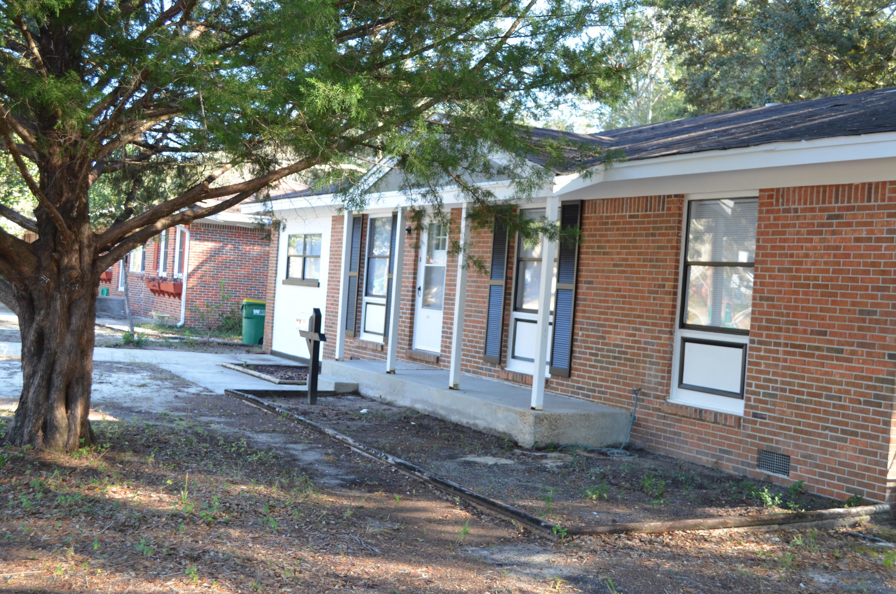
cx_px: 448
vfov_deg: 31.8
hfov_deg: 46.5
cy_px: 297
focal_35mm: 42
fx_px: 1043
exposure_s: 1/100
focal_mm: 28
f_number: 5
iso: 400
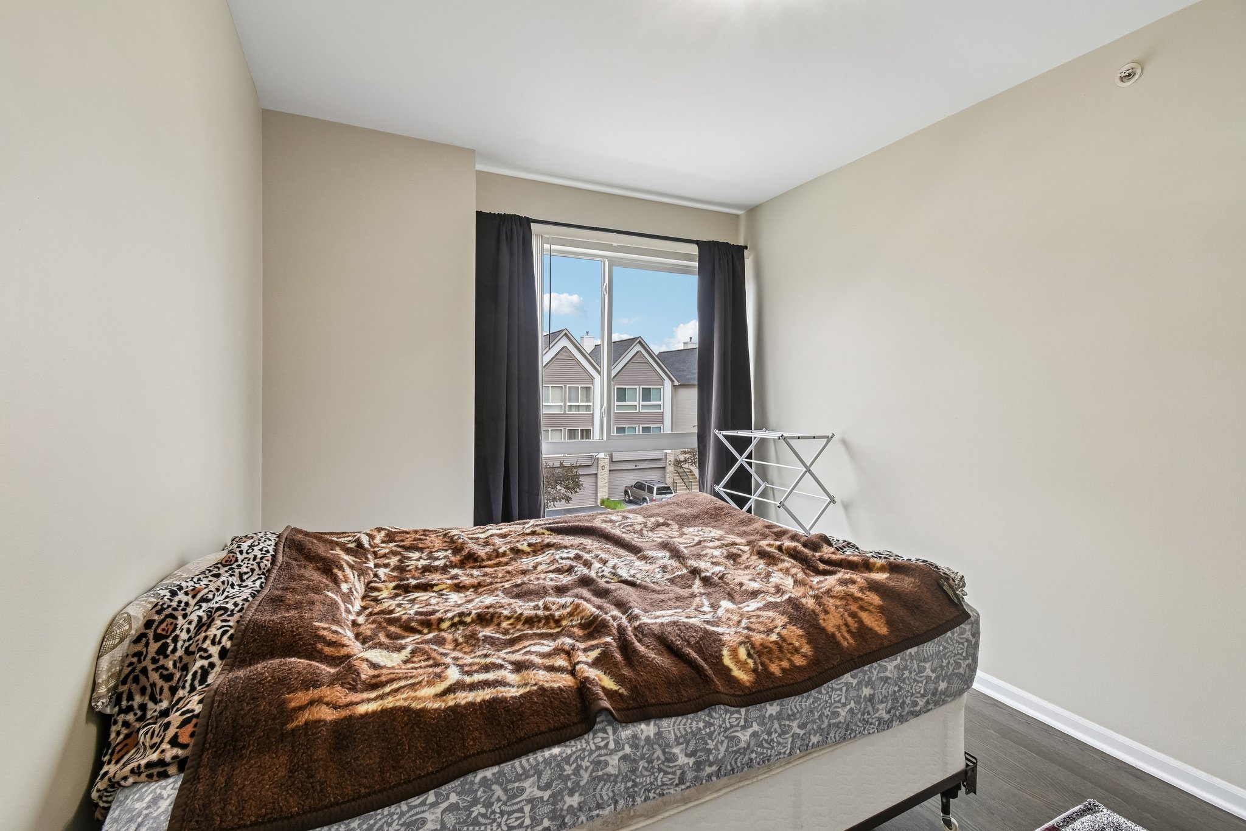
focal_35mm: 15
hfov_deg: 100.4
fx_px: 519
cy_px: 416
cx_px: 623
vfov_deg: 77.3
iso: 100
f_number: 8
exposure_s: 1/20
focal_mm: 10
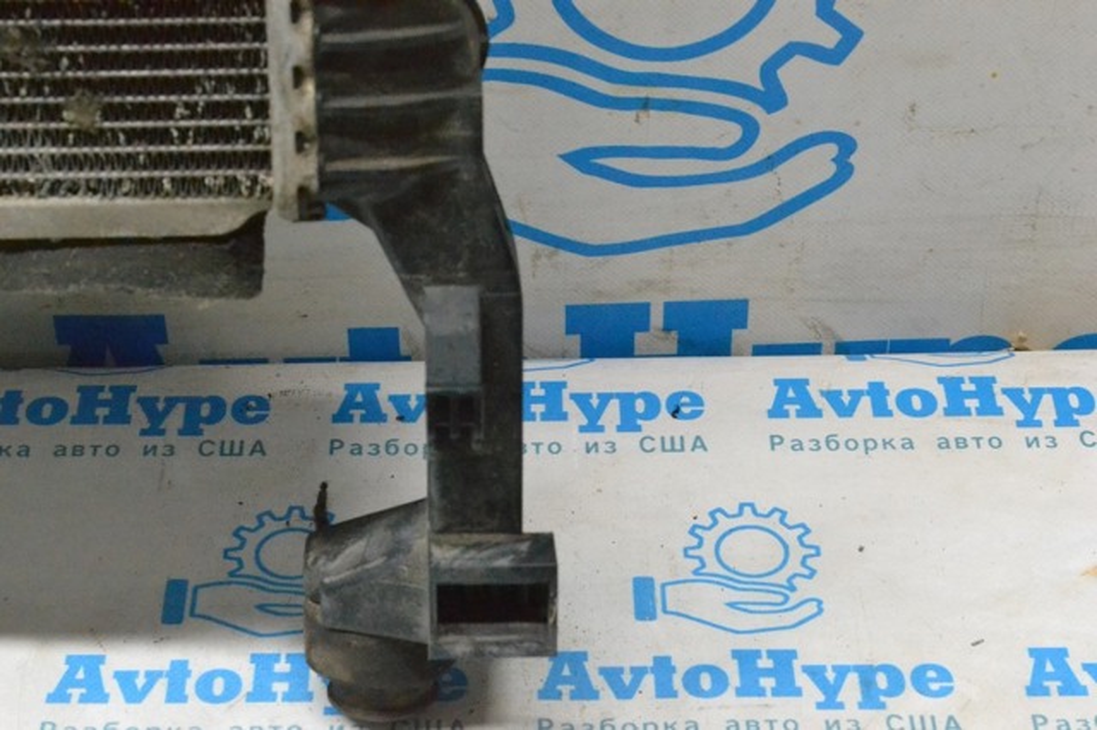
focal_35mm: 82
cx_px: 548
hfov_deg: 24.6
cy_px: 365
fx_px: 2513
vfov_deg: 16.5
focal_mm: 55
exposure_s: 1/160
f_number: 9
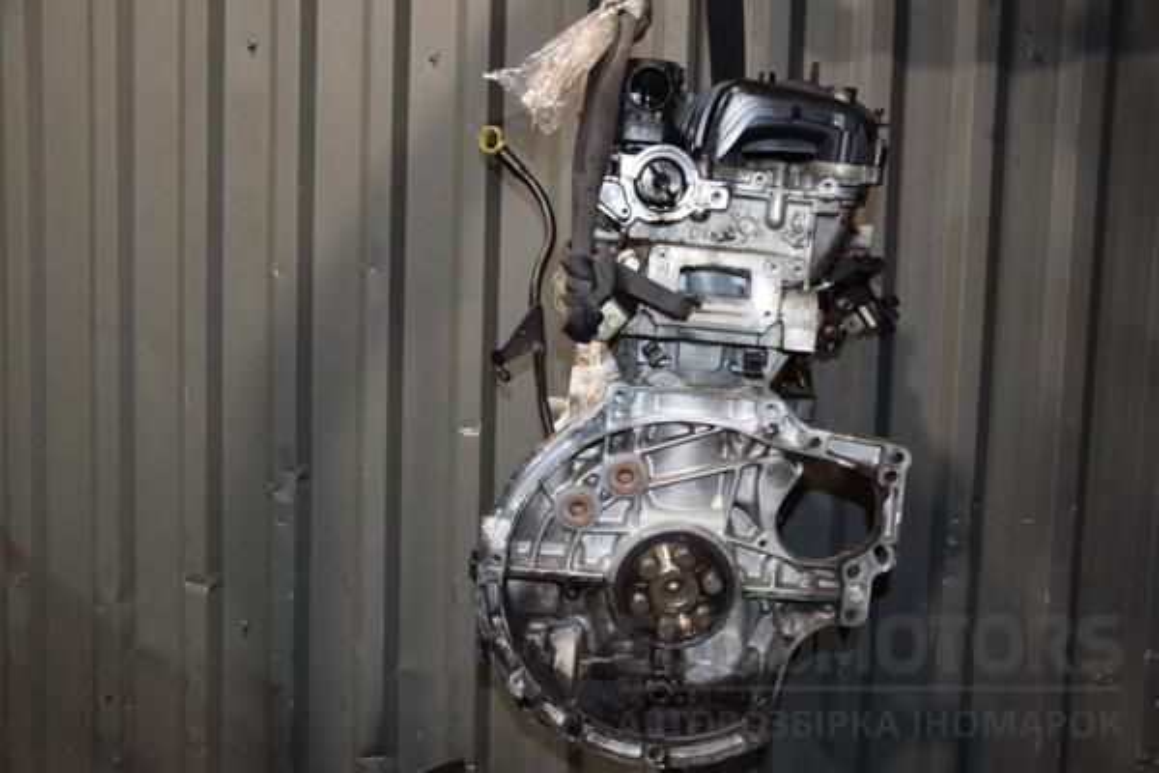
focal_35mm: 33
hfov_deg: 57.2
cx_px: 580
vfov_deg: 40.0
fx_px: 1062
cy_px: 386
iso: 800
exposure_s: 1/60
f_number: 5
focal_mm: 22
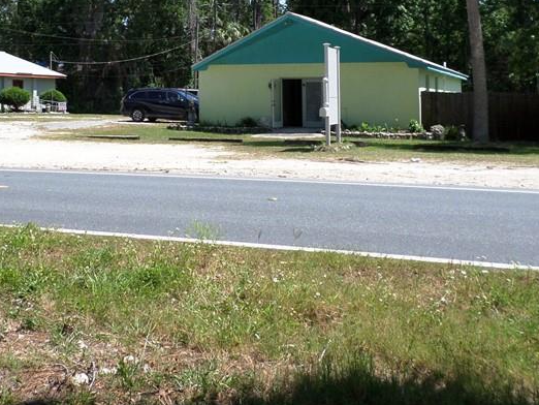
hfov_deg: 38.4
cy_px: 62
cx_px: 178
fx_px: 763
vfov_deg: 28.8
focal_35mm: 49
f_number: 2.5
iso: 80
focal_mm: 4.5
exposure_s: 1/1000
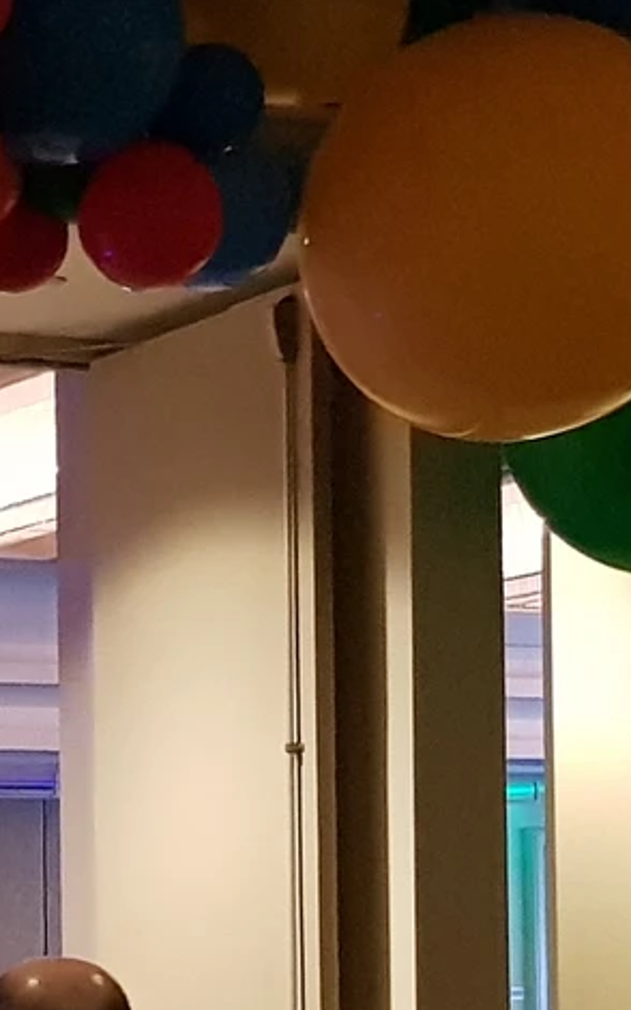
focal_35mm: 117
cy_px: 967
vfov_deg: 17.5
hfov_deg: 10.8
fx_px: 3222
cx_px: -258
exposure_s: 1/60
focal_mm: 4.2
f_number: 1.7
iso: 1000
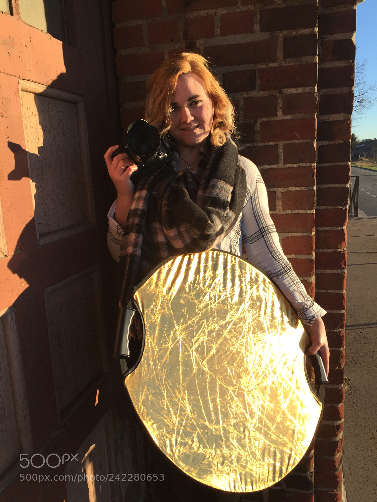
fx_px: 421
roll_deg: +2.6
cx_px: 188
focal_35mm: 29
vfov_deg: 61.7
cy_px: 251
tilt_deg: -11.1
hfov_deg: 48.2
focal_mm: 4.15
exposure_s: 1/989
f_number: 2.2
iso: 32
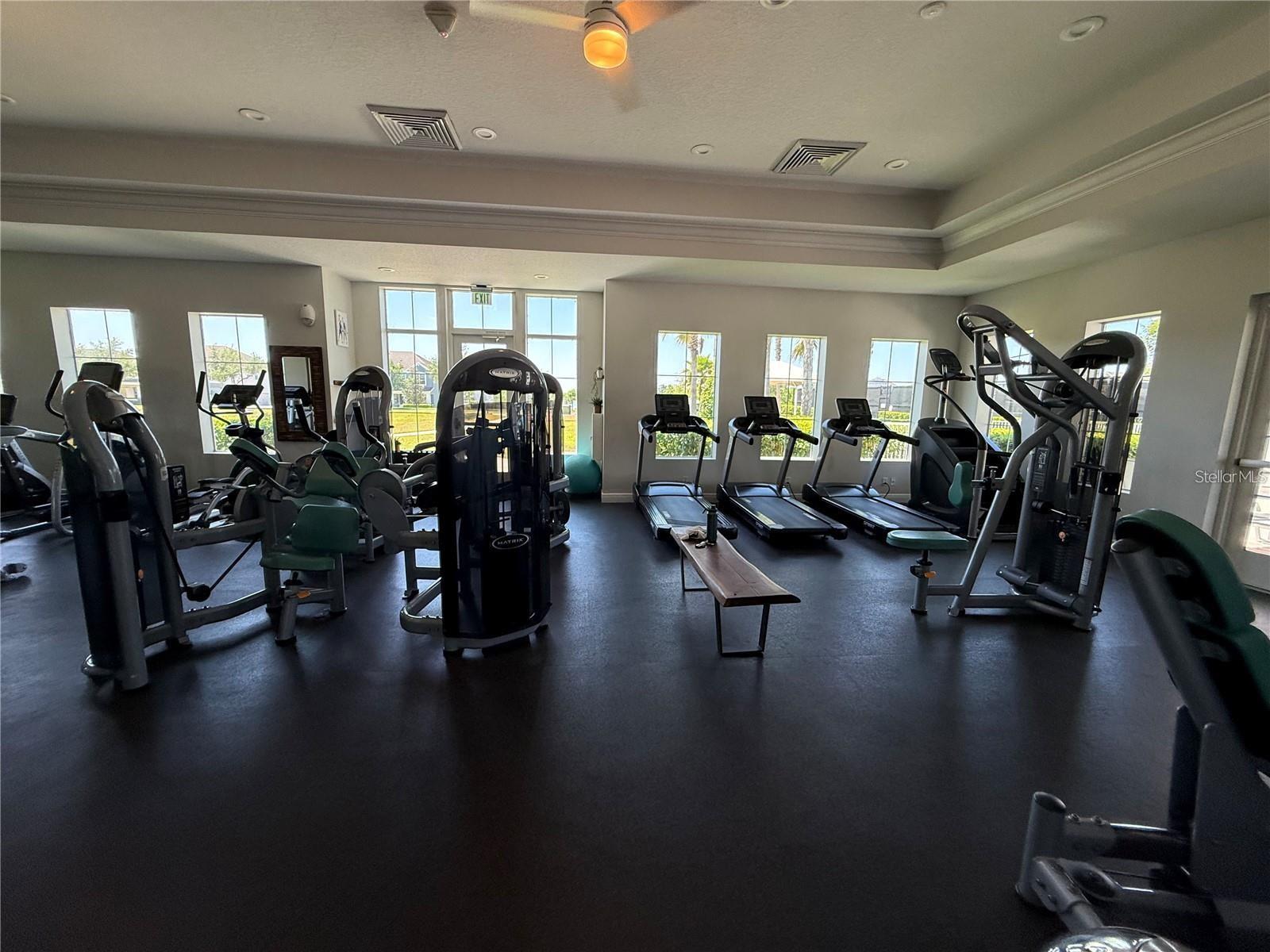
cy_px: 476
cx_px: 635
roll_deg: +0.6
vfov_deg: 85.7
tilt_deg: -6.4
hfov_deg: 102.1
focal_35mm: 14
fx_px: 514
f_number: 2.2
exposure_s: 1/120
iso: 160
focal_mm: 2.22
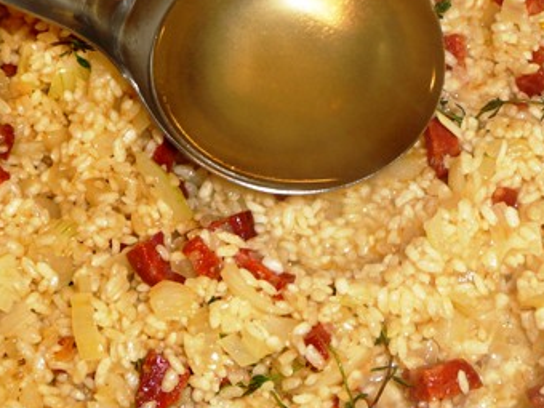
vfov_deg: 22.8
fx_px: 1006
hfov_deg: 30.2
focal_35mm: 64
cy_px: 128
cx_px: 330
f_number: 3.6
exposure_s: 1/30
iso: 100
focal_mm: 5.6
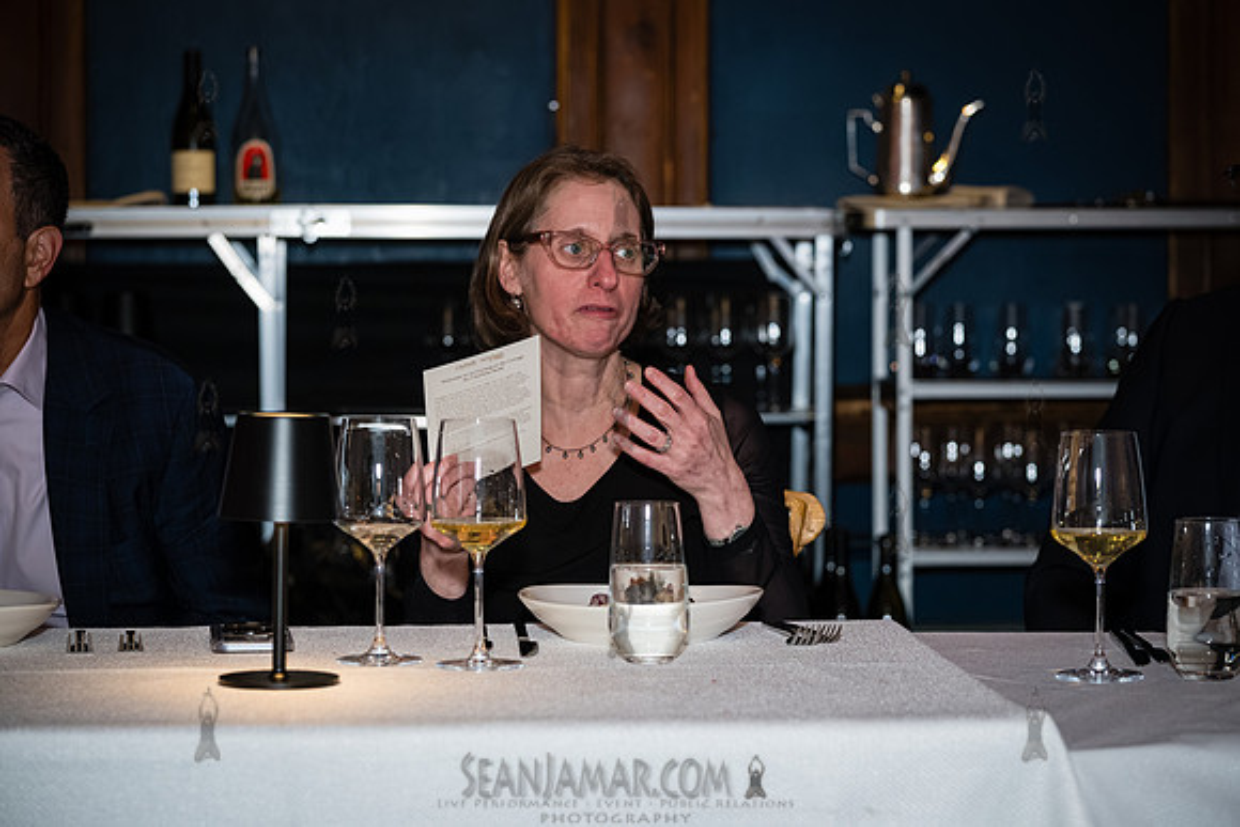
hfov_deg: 23.2
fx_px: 3022
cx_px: 620
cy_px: 414
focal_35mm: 88
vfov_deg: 15.6
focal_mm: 85
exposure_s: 1/200
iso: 4000
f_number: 4
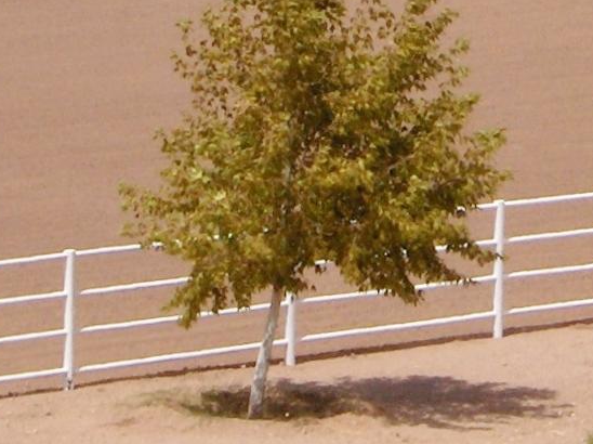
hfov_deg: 4.9
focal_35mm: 403
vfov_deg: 3.7
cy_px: -404
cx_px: 510
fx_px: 6898
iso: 100
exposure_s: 1/565
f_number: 6.7
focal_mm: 17.5
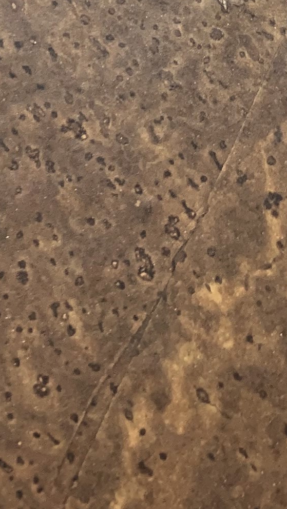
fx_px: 1555
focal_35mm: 115
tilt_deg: -63.7
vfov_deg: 16.2
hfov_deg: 10.4
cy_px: -355
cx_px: -14
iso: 100
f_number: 1.8
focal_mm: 4.25
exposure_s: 1/60
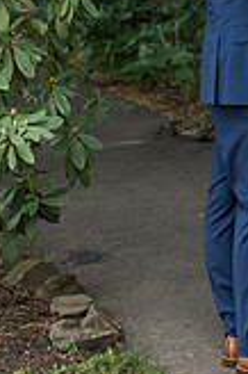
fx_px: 1595
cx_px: 298
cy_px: -27
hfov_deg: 8.8
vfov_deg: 13.1
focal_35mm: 154
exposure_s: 1/400
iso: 800
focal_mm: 56
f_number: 3.5
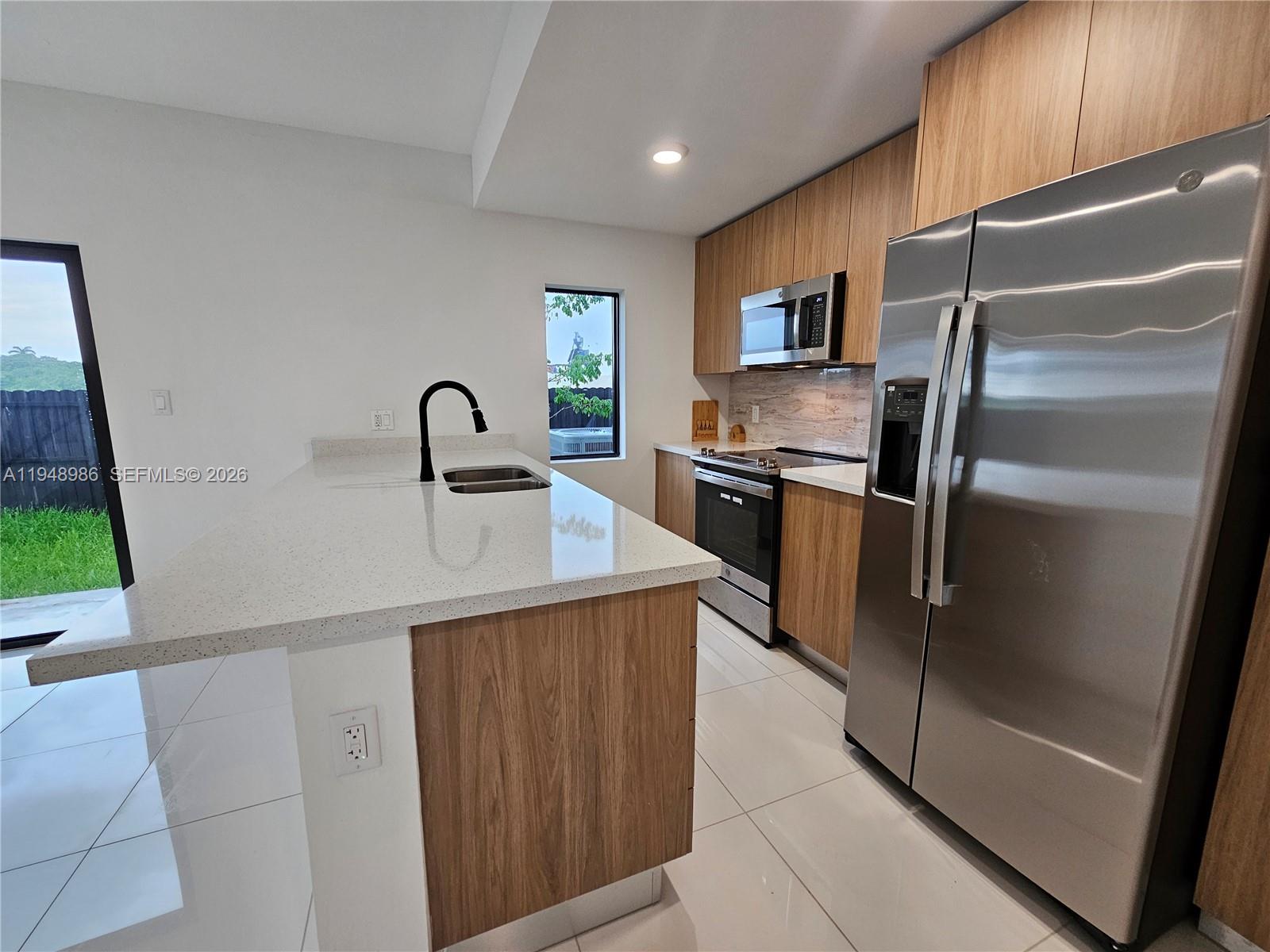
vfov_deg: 89.9
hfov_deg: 106.2
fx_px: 477
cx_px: 635
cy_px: 476
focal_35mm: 13
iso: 125
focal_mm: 2.2
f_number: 2.2
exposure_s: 1/60
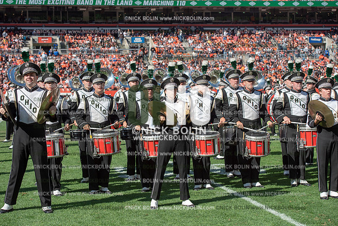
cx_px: 169
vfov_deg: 19.5
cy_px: 113
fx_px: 657
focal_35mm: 70
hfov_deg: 28.8
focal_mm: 70
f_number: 5
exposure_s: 1/2000
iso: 400
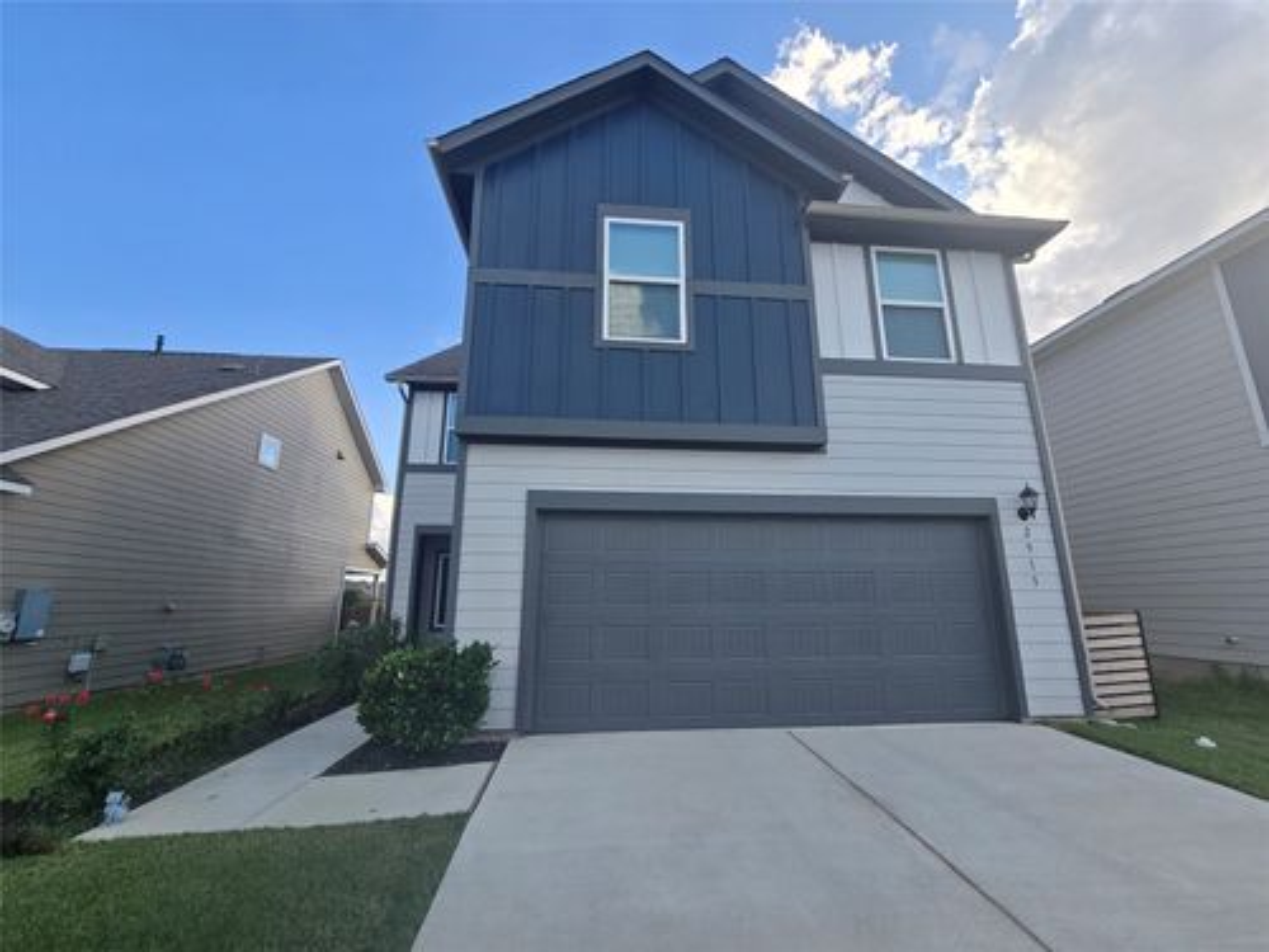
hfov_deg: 106.2
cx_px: 634
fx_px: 477
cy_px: 476
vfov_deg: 89.9
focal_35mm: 13
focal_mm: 2.2
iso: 50
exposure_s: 1/1173
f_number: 2.2
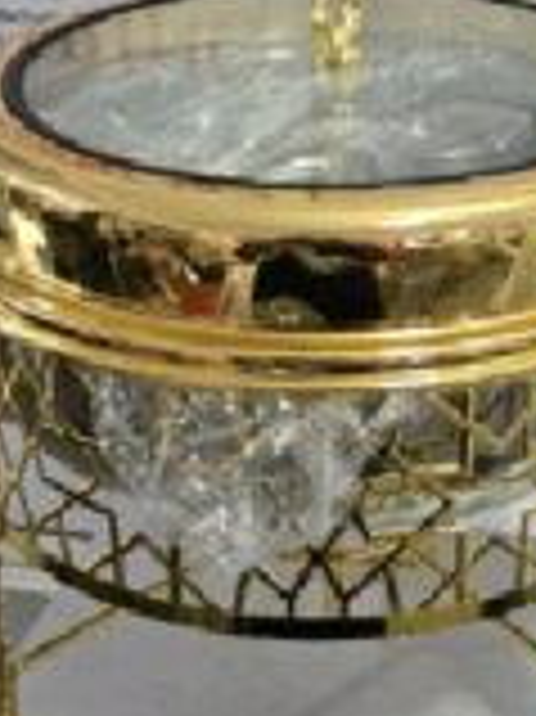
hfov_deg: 24.9
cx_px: 410
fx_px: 1199
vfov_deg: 30.7
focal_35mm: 58
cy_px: -9
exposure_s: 1/101
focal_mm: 6.3
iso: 400
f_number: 1.7
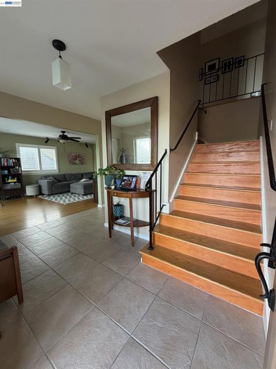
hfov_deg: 85.7
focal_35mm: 14
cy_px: 184
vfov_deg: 102.1
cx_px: 138
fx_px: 149
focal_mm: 2.22
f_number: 2.2
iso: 250
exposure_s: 1/121
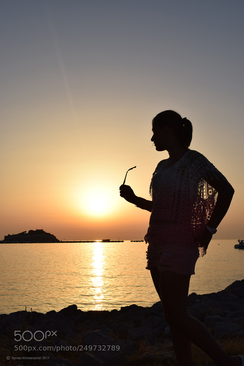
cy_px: 183
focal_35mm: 45
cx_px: 122
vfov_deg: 43.6
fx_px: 458
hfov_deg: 29.9
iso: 100
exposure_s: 1/400
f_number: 11
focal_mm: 30
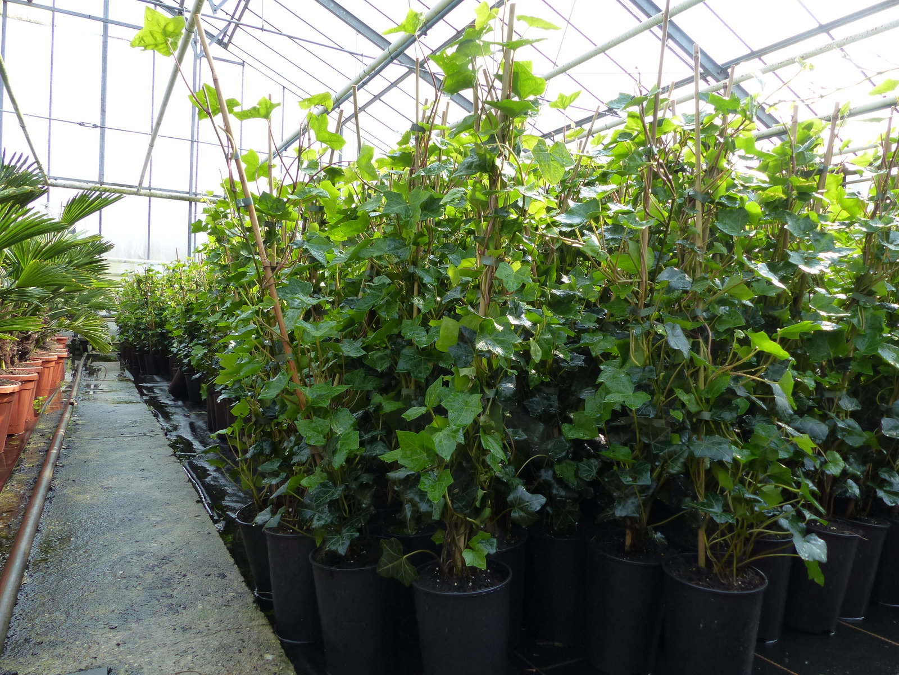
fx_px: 649
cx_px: 450
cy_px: 338
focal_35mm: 25
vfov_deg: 54.9
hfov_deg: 69.4
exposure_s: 1/160
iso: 160
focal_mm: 4.5
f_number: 4
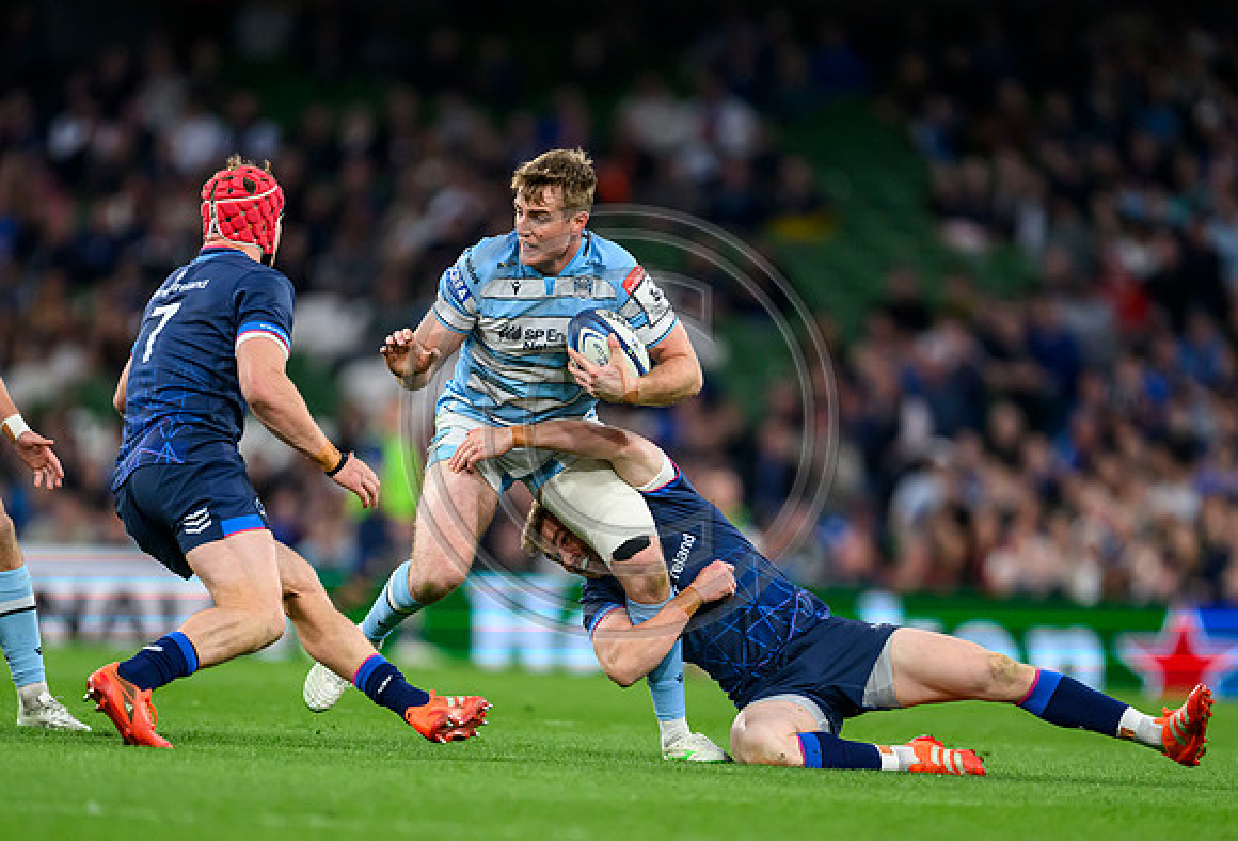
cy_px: 577
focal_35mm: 556
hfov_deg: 3.7
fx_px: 19227
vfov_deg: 2.5
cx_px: 677
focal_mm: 400
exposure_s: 1/3200
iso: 3200
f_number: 2.8
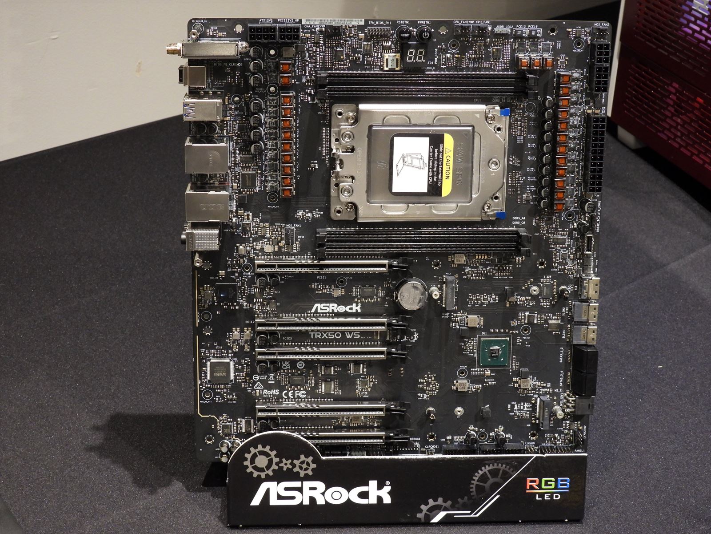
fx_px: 1232
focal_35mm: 60
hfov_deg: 32.2
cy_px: 267
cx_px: 356
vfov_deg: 24.4
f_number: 3.5
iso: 400
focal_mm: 10.7
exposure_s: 1/25
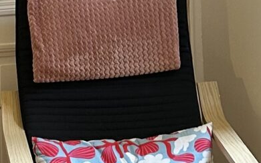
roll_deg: +1.1
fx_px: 1288
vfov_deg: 7.2
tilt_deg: -3.4
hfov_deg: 11.5
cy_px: -67
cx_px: 53
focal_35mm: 181
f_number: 1.5
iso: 100
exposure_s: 1/100
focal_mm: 5.7
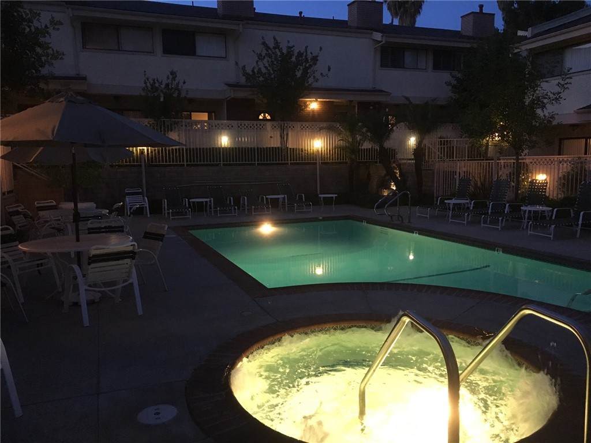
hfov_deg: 61.7
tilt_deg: -7.8
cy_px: 222
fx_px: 495
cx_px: 296
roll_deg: +0.2
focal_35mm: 29
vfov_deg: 48.2
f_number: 2.2
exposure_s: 1/15
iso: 250
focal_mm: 4.15
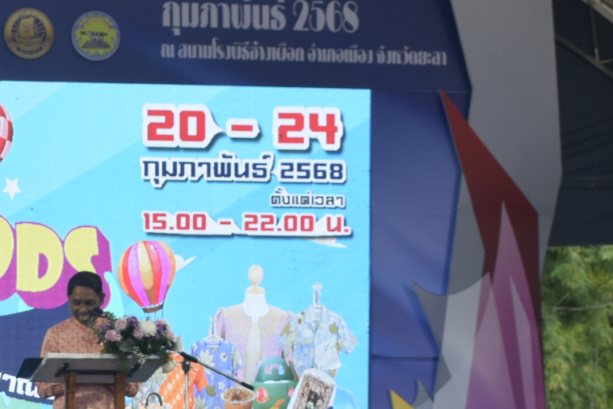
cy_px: 547
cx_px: -66
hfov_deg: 13.4
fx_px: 2554
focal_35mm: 150
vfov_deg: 9.0
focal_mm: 28
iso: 400
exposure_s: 1/200
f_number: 7.1
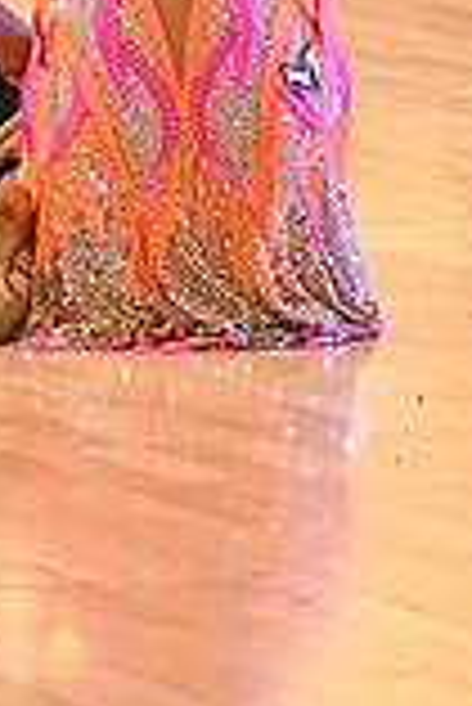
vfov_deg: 3.8
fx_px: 10478
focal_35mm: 534
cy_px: -531
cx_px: -317
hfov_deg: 2.6
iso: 8000
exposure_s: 1/400
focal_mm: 145
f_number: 4.5
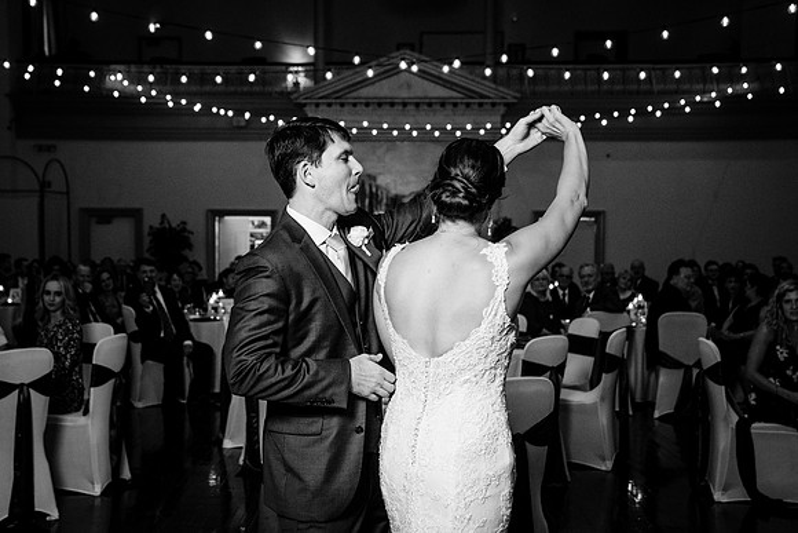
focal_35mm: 46
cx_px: 359
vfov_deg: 29.4
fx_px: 1013
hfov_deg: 42.9
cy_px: 290
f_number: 4
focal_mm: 41
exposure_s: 1/250
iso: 2000
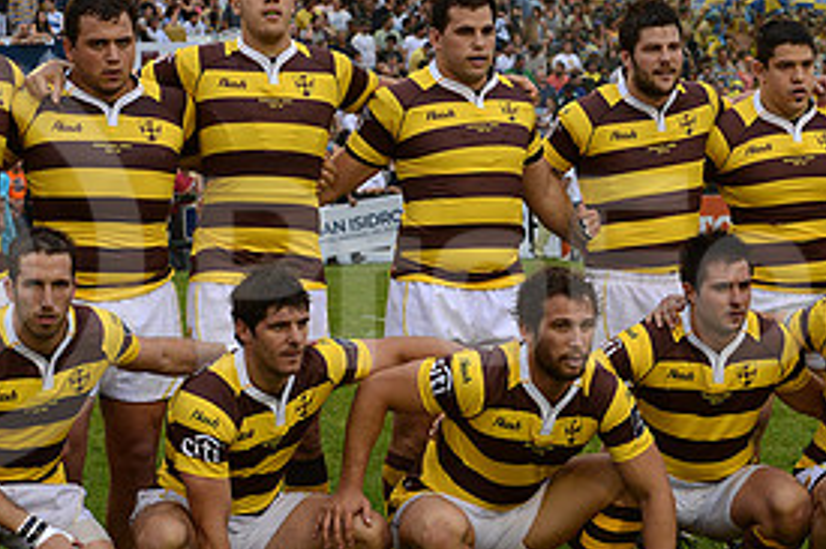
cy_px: 266
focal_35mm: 116
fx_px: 2660
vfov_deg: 11.8
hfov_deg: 17.7
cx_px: 439
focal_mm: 55
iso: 400
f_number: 5
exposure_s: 1/250
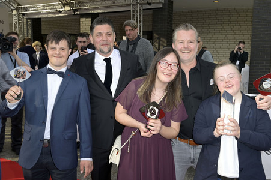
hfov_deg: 54.5
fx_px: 263
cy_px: 90
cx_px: 136
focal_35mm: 35
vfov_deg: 37.8
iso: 500
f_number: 9
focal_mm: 35
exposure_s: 1/250
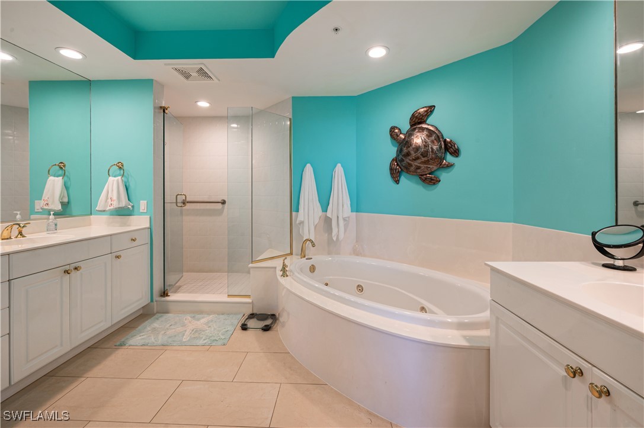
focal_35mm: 14
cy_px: 214
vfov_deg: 81.1
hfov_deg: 104.3
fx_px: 250
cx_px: 322
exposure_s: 1/13
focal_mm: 14
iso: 200
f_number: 11
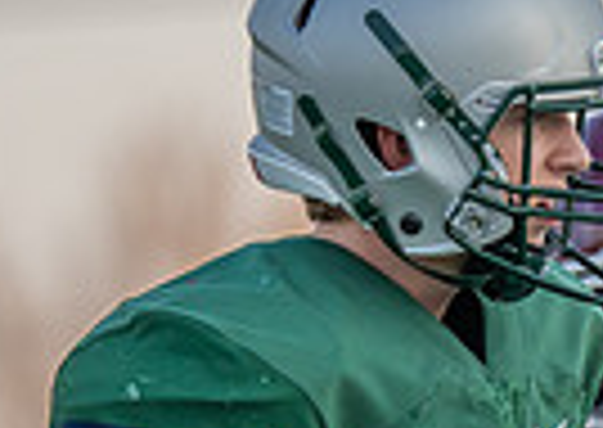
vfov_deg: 1.9
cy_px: 619
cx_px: 1214
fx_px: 12744
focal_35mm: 746
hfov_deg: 2.7
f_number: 2.8
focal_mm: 138
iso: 160
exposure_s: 1/1250
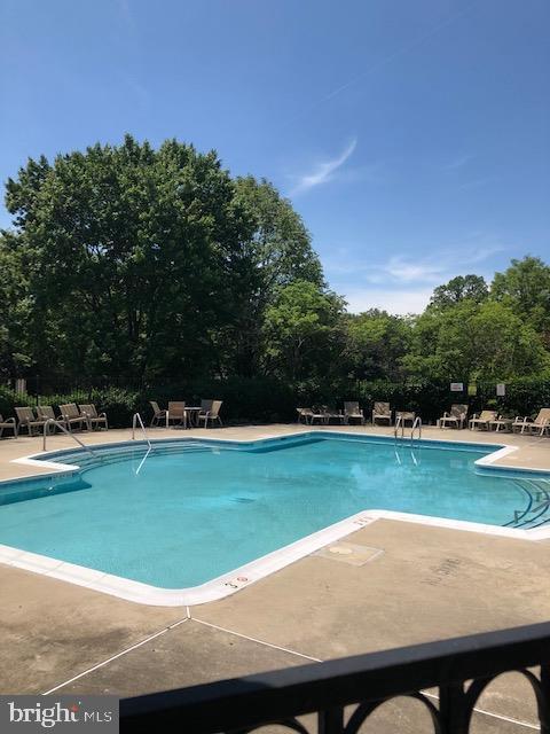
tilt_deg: -2.2
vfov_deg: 63.4
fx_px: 593
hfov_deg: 49.7
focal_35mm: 28
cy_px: 367
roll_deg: +1.5
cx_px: 275
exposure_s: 1/2825
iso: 20
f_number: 1.8
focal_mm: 3.99
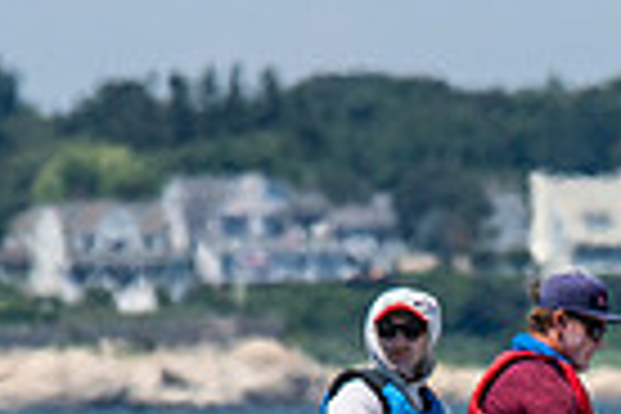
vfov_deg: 0.6
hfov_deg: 0.9
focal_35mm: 2184
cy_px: 655
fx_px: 37671
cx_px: 802
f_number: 5.6
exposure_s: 1/2500
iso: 320
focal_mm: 300
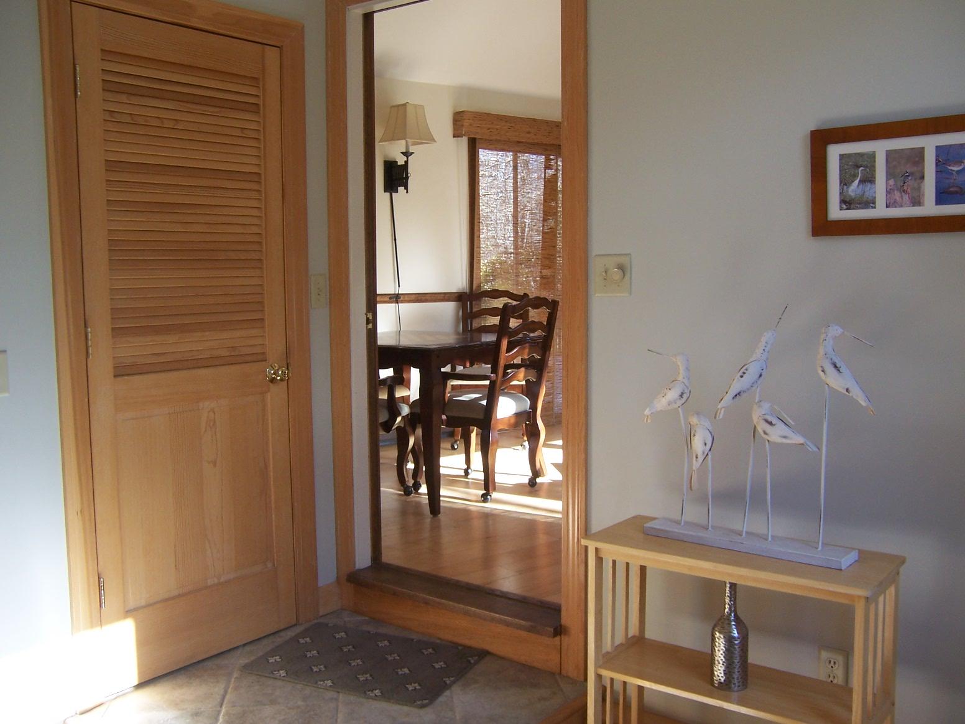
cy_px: 362
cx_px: 482
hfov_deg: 55.4
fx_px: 920
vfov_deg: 42.9
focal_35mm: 33
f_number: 2.8
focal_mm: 5.5
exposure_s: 1/60
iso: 80
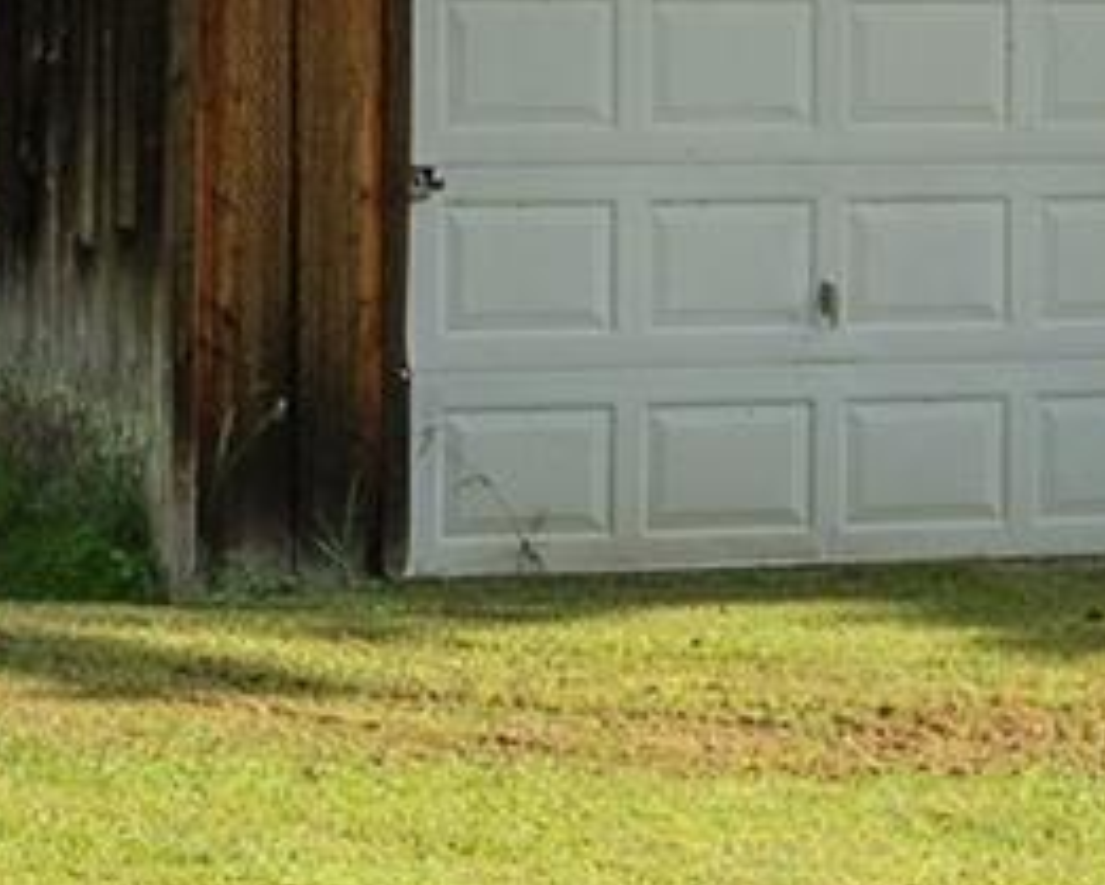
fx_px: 5300
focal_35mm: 162
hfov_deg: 11.8
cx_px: 1092
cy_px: -745
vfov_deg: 9.1
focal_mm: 22
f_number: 7.1
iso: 320
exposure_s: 1/640
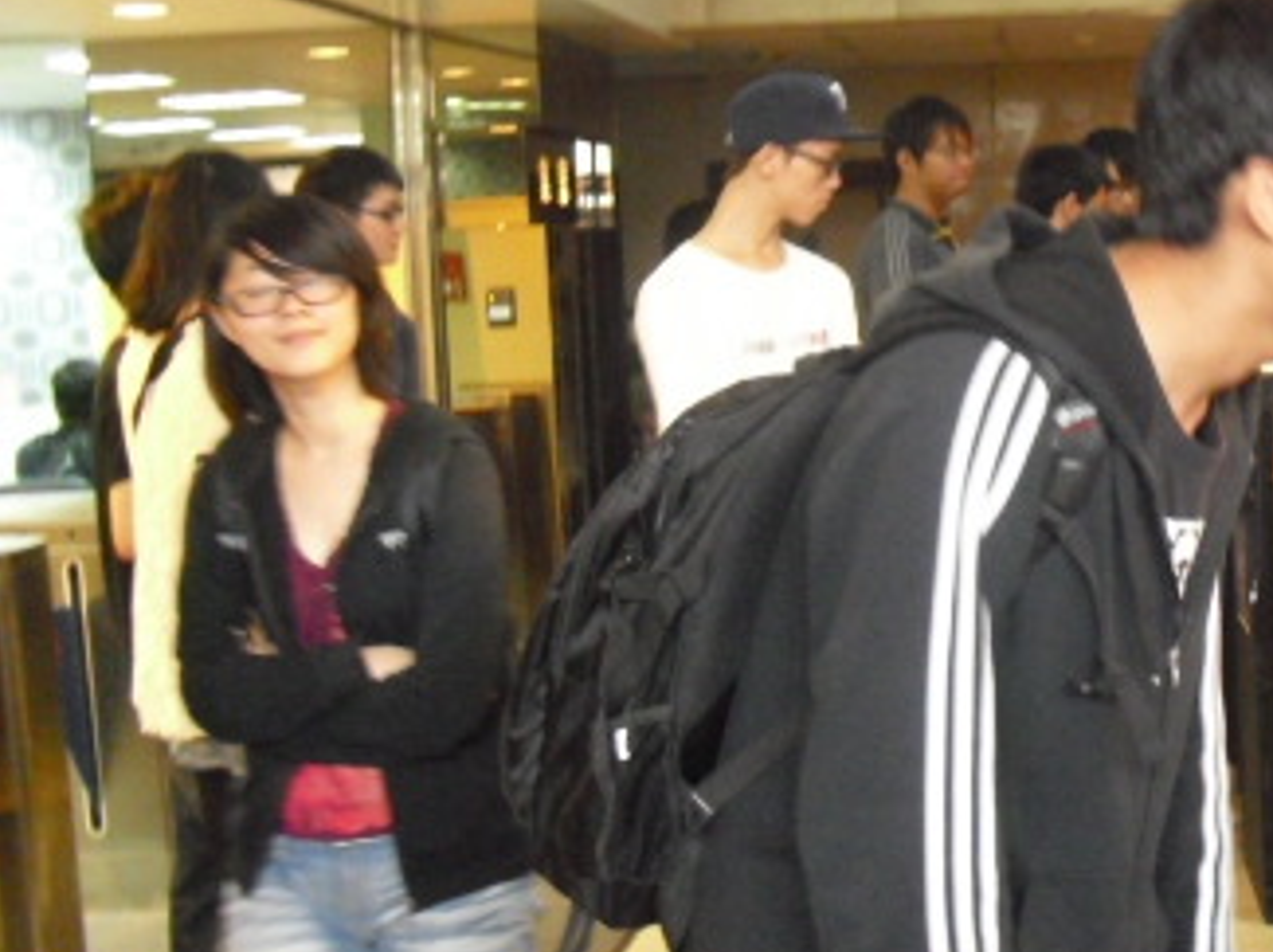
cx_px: 1249
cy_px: 478
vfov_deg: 20.7
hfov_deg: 26.1
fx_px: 2608
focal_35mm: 71
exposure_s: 1/25
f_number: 3.1
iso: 800
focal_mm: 6.3
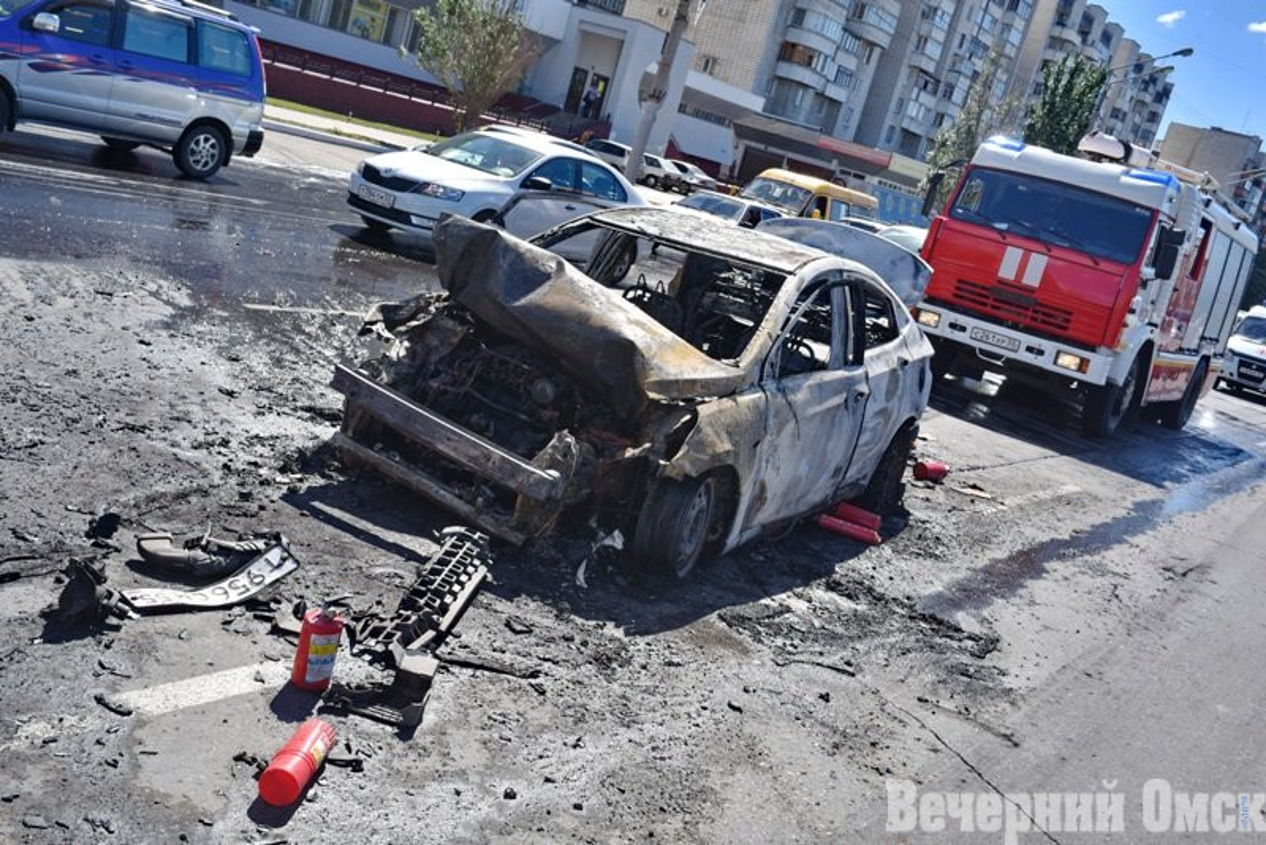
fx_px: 1231
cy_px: 422
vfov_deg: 37.9
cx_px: 633
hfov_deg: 54.4
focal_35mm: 35
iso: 250
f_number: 11
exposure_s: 1/320
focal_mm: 35
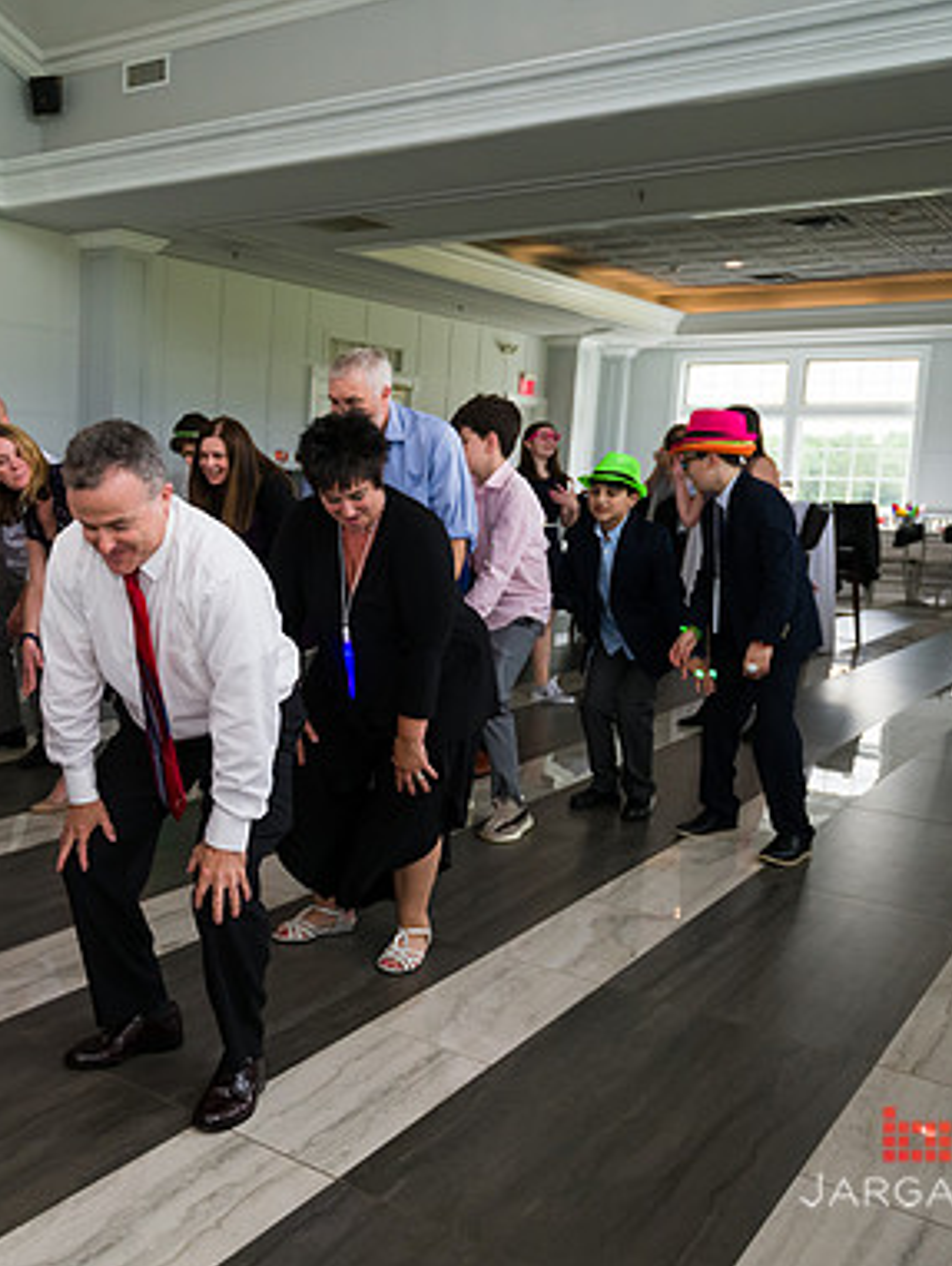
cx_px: 156
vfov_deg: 52.6
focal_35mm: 35
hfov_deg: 38.8
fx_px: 1282
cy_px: 638
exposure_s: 1/200
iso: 800
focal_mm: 24
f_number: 4
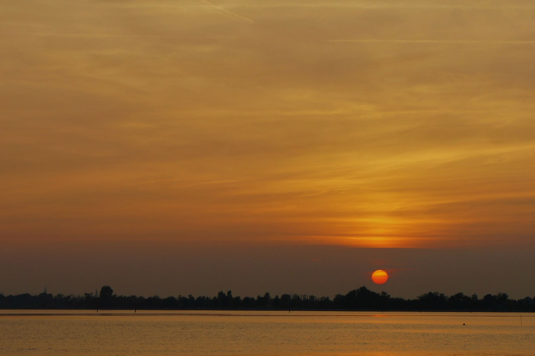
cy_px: 178
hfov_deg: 24.6
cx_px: 268
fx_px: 1225
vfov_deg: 16.5
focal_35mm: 82
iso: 200
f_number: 7.1
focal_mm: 55
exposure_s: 1/250
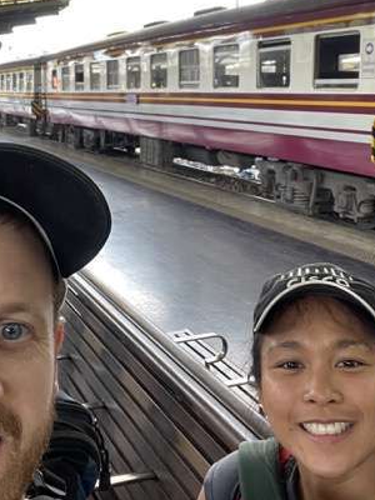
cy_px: 162
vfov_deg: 39.1
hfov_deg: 30.2
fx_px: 693
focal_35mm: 48
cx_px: 154
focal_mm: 2.71
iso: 125
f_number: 2.2
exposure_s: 1/60
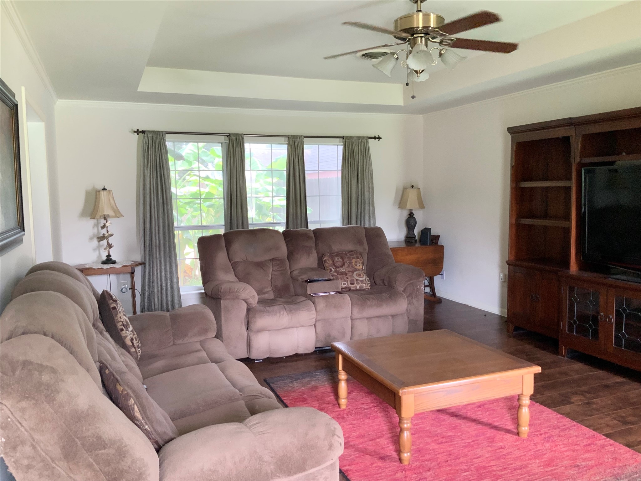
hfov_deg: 61.7
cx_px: 320
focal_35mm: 29
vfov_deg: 48.2
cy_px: 240
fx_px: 537
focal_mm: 3
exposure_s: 1/60
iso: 160
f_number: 1.8
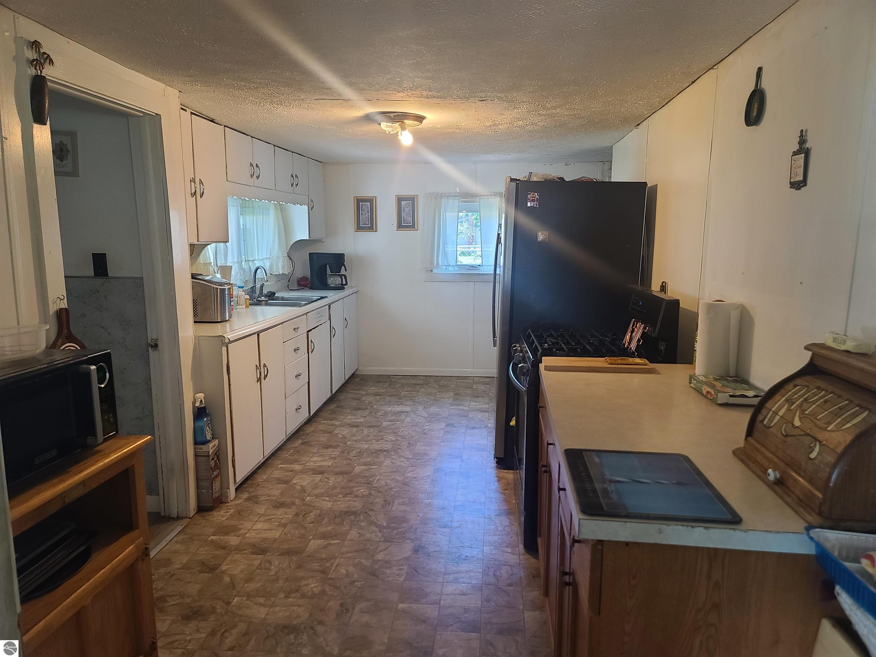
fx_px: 633
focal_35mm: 25
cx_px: 438
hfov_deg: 69.4
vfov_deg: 54.9
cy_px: 328
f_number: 1.8
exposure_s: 1/60
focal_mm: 7
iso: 200
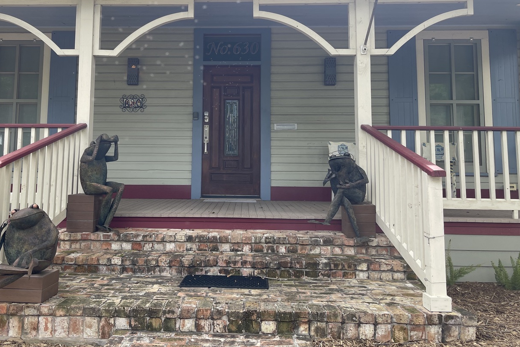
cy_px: 133
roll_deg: -1.1
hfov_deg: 60.1
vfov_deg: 42.0
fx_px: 448
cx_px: 226
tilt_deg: +5.6
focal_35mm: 31
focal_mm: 5.1
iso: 32
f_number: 1.6
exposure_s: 1/478
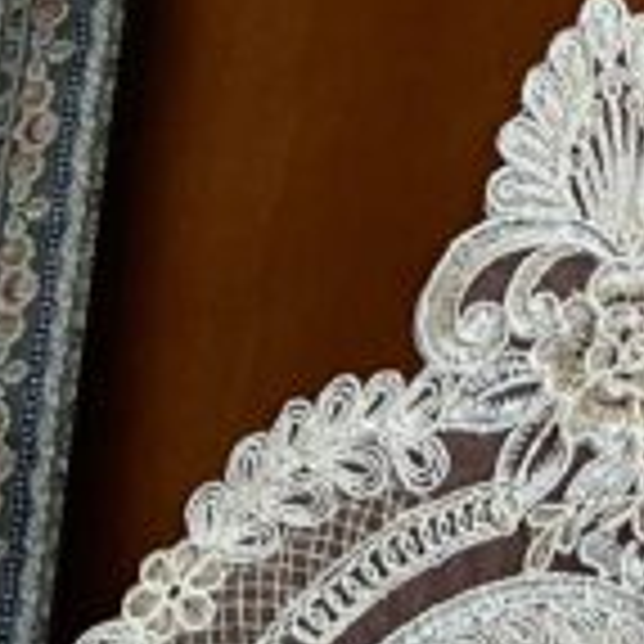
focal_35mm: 165
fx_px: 3473
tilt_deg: -53.7
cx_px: 1657
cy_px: -1031
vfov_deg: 9.2
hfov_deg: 9.2
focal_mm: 5.7
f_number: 1.5
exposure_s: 1/153
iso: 40
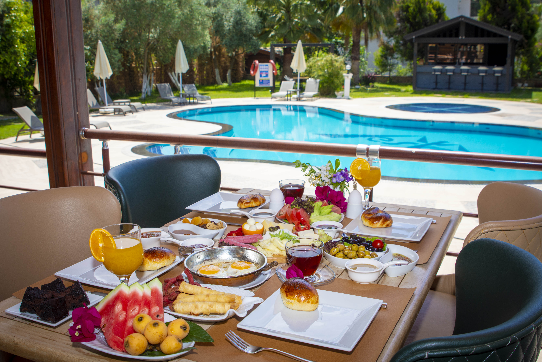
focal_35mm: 36
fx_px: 542
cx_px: 271
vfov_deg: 36.9
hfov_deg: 53.1
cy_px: 181
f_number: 6.3
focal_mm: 24
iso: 100
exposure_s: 1/160
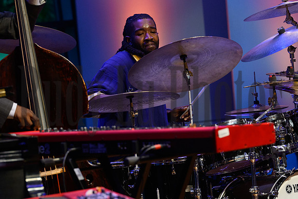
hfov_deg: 6.9
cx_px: 149
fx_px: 2484
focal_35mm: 300
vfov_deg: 4.6
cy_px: 100
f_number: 5.6
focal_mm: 200
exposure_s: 1/320
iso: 2500
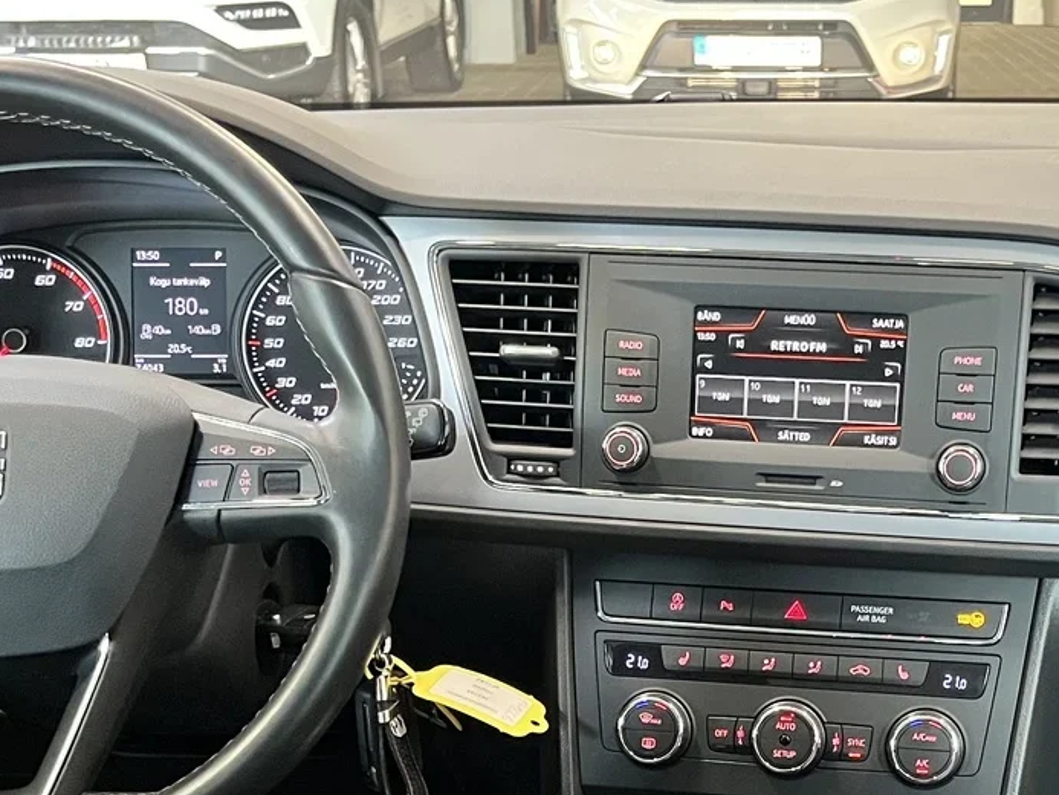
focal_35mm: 60
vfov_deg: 23.7
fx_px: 1836
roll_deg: +0.3
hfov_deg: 31.7
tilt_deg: -25.5
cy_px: 731
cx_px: 759
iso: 400
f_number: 1.6
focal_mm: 5.1
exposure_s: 1/50
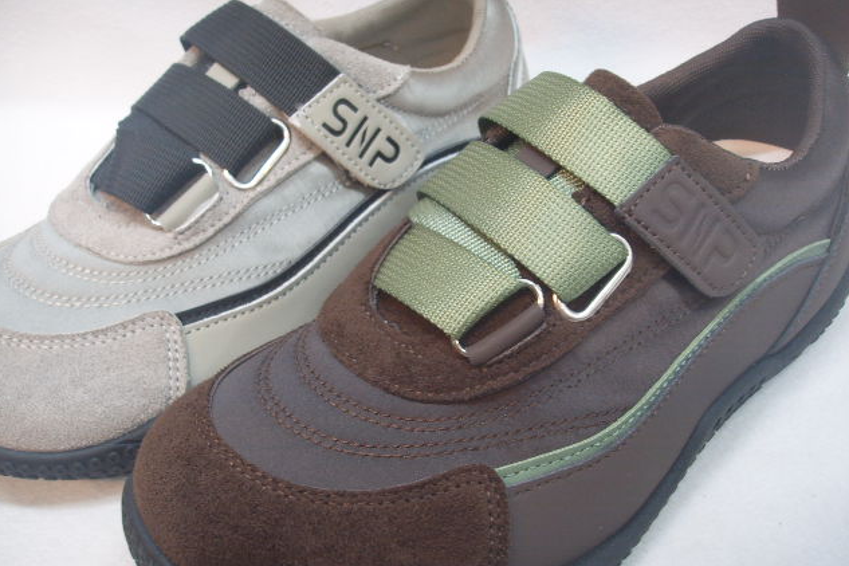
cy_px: 288
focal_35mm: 41
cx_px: 422
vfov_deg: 32.6
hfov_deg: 47.4
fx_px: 967
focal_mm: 6.6
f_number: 3.5
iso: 63
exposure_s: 1/8
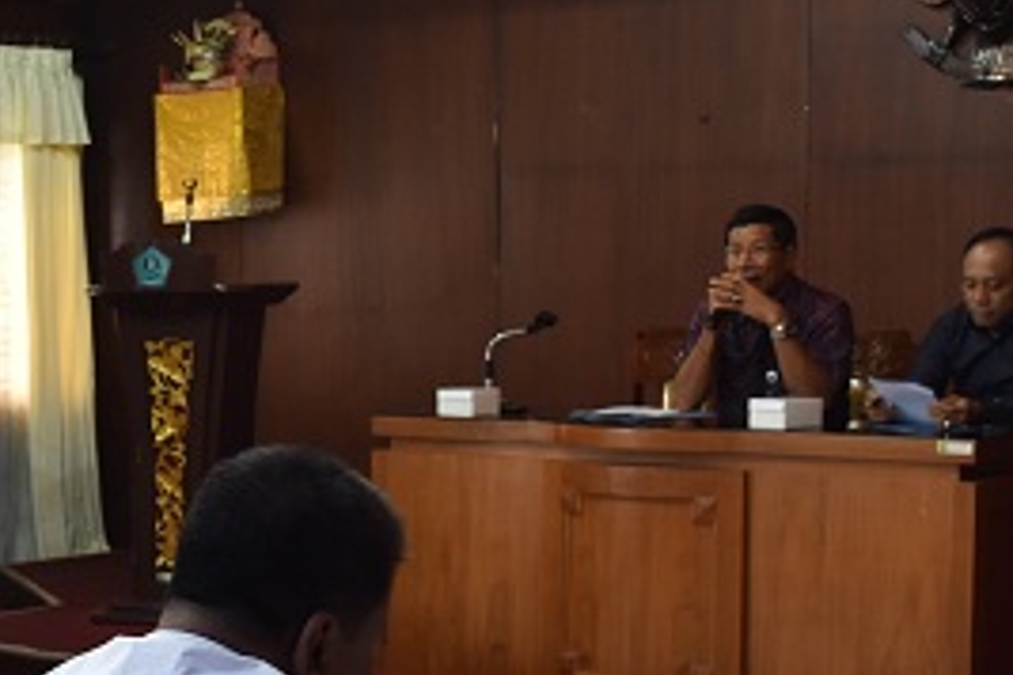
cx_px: -159
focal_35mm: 89
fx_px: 2504
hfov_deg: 21.4
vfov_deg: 15.2
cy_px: 554
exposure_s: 1/8
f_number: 5.6
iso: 500
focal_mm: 22
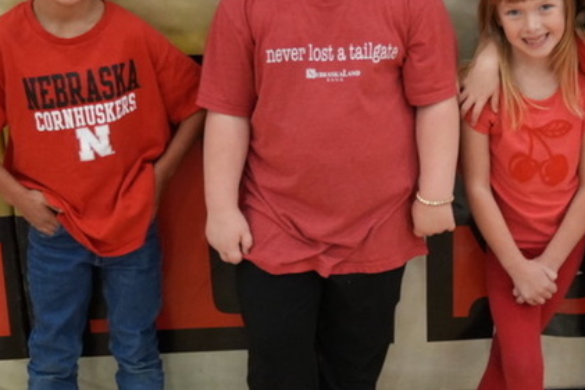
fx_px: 1187
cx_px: 413
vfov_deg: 18.7
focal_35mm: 73
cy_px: 178
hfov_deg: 27.4
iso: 1600
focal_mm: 20
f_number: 4
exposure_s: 1/160
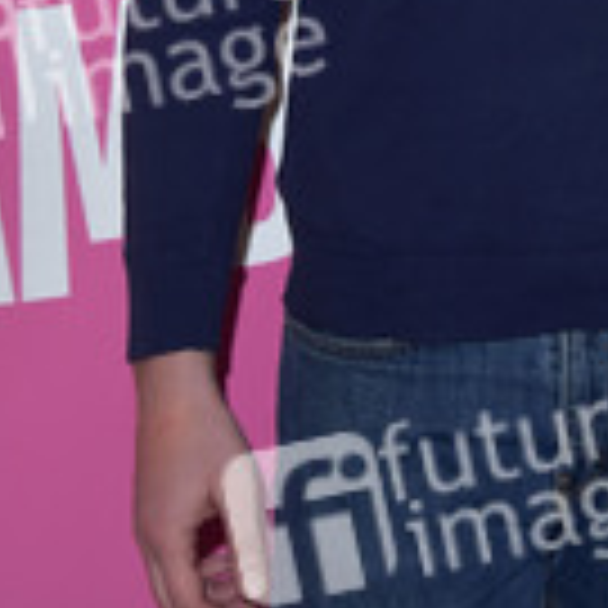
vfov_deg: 12.0
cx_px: 588
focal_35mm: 141
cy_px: -176
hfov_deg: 12.3
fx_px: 2802
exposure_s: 1/250
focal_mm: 56
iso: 160
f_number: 6.3
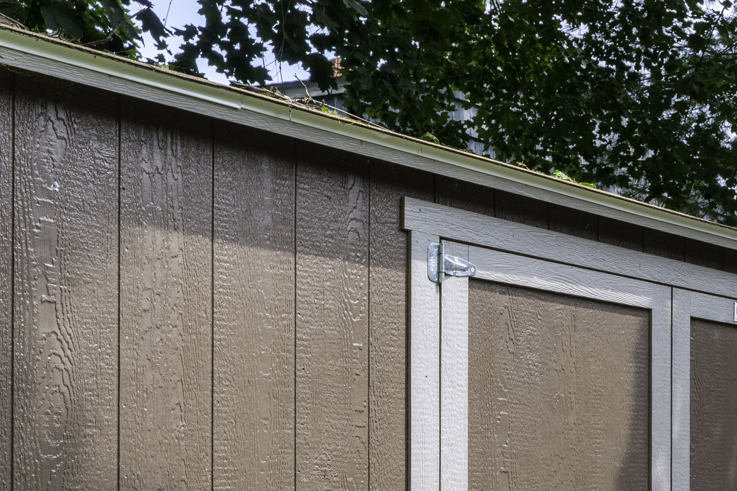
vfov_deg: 22.8
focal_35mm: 57
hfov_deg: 29.8
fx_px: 1167
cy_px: 501
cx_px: 896
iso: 320
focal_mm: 19
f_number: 8
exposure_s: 1/1250
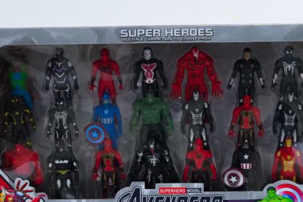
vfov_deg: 13.4
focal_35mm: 102
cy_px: 110
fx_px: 859
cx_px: 175
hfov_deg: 20.0
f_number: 11
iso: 3200
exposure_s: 1/125
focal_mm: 45
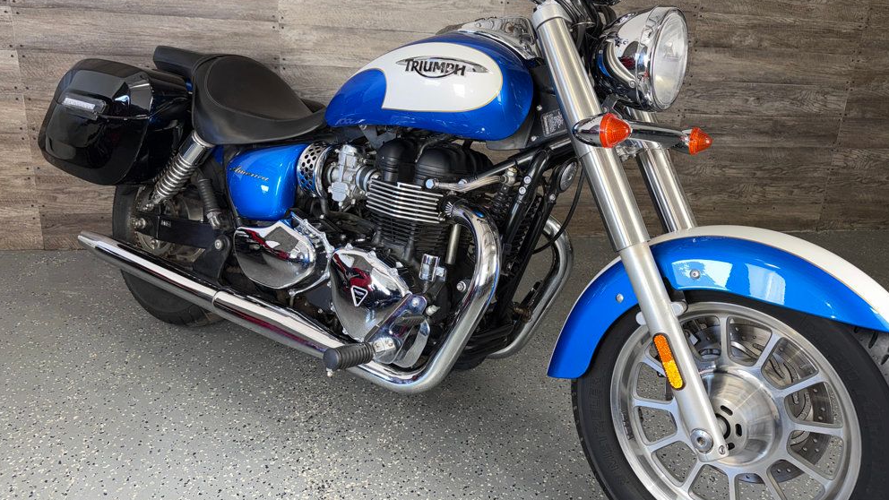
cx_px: 456
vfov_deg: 42.8
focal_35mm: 27
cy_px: 220
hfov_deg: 69.8
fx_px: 636
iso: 50
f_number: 1.78
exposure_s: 1/31
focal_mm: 6.76
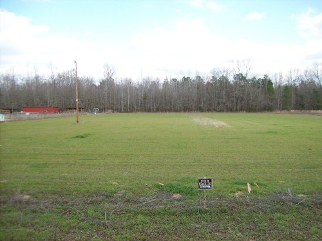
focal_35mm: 36
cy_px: 120
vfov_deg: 39.7
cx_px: 161
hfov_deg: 51.4
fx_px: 335
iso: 80
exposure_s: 1/429
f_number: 2.7
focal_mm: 6
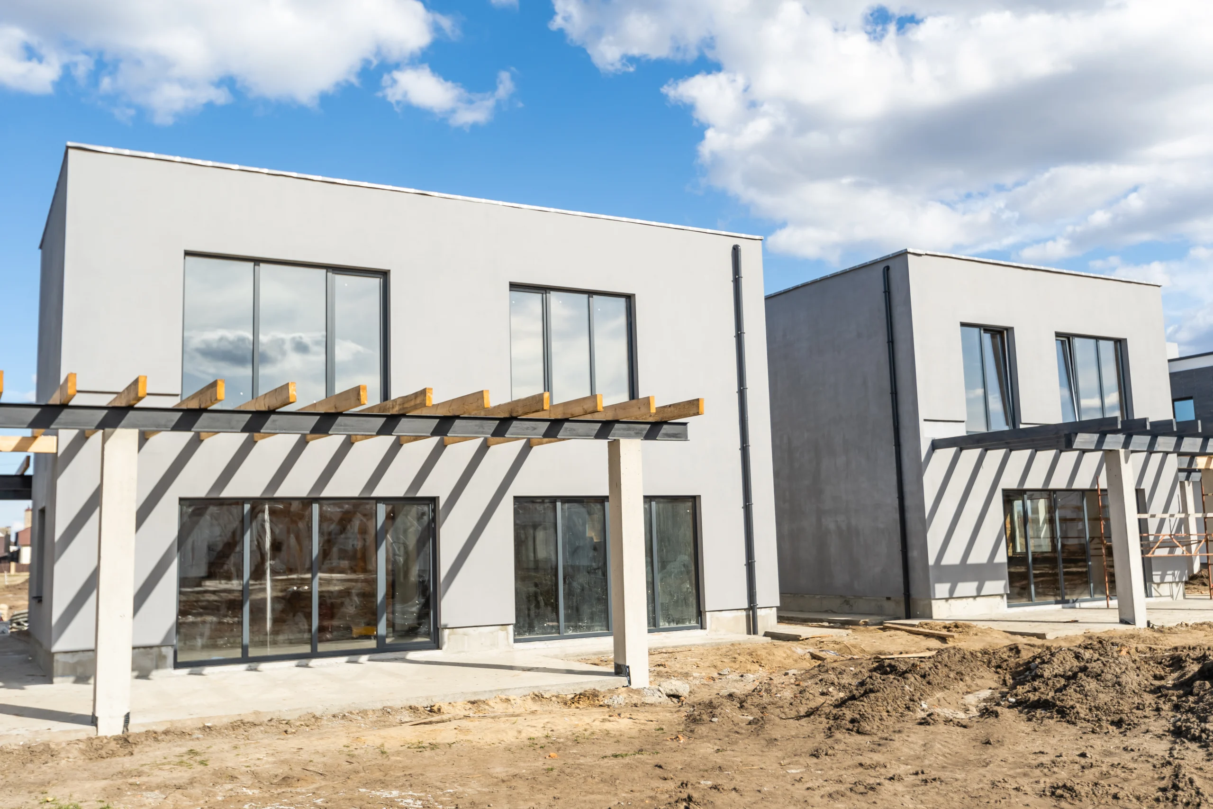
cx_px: 606
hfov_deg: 57.2
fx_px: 1112
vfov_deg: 40.0
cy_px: 404
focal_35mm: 33
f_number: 2.8
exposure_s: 1/3200
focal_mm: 33
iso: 160
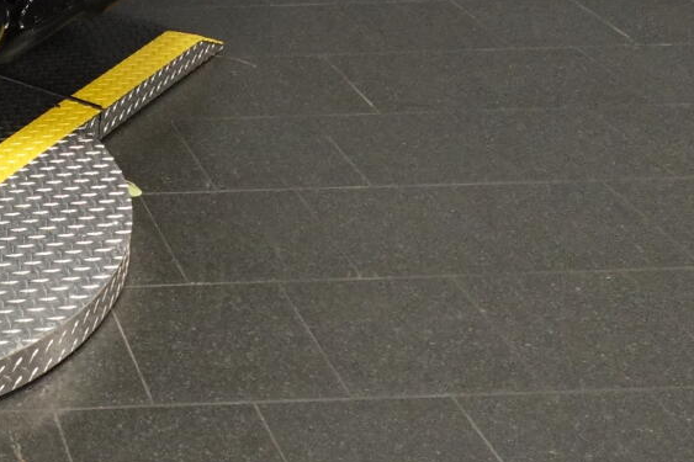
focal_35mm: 71
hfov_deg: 24.7
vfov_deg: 18.2
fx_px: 1368
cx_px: -213
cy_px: -99
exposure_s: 1/160
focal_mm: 7.6
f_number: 2
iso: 1250
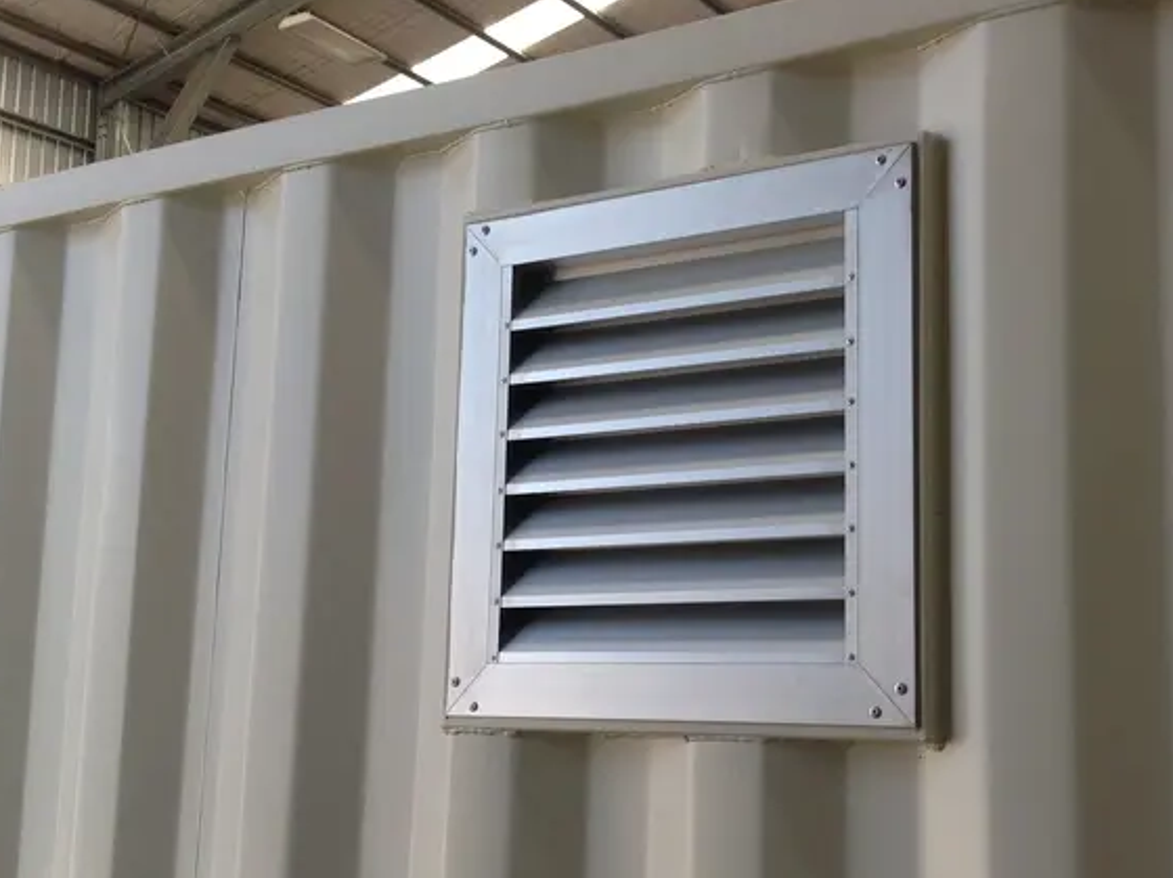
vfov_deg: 30.2
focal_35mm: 48
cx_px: 708
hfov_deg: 39.5
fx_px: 1625
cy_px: 465
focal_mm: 4.28
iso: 50
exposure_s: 1/222
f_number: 2.4
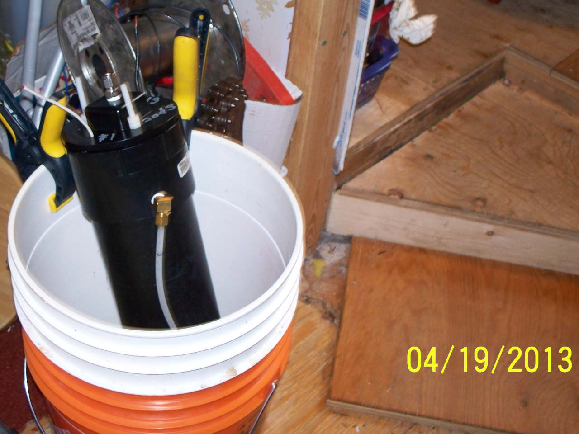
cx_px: 290
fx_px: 602
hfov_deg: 51.4
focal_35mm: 36
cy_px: 217
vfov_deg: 39.7
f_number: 2.8
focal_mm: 7.54
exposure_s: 1/30
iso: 200
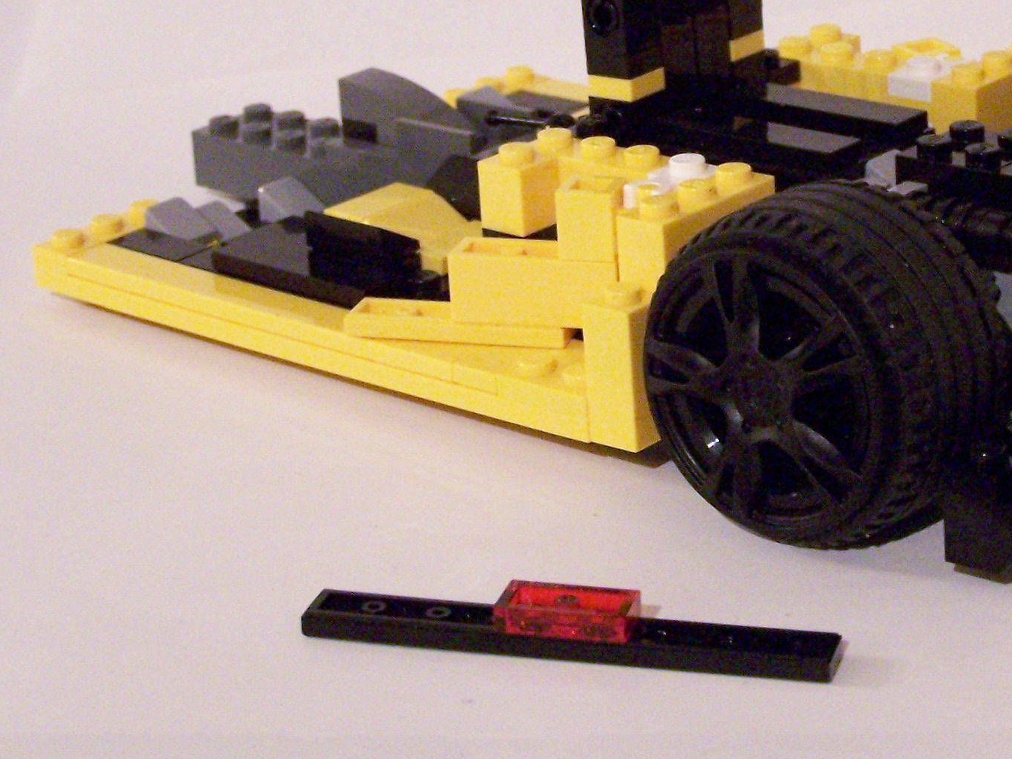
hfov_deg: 17.4
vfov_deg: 13.1
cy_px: 89
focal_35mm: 112
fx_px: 3275
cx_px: 810
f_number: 3.1
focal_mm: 9.8
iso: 400
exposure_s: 1/8
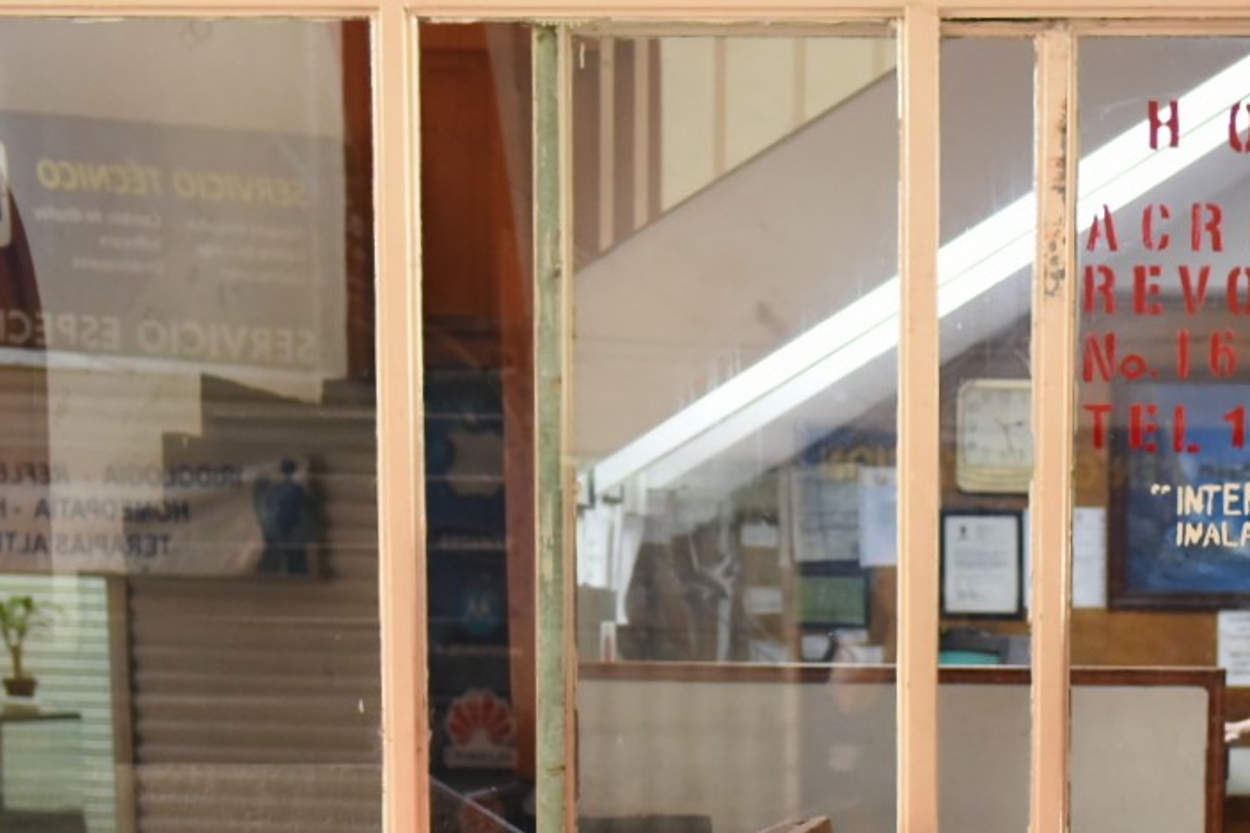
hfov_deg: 27.3
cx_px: 966
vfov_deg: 18.3
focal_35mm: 73
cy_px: 783
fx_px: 2534
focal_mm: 35
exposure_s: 1/125
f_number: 1.8
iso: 2500
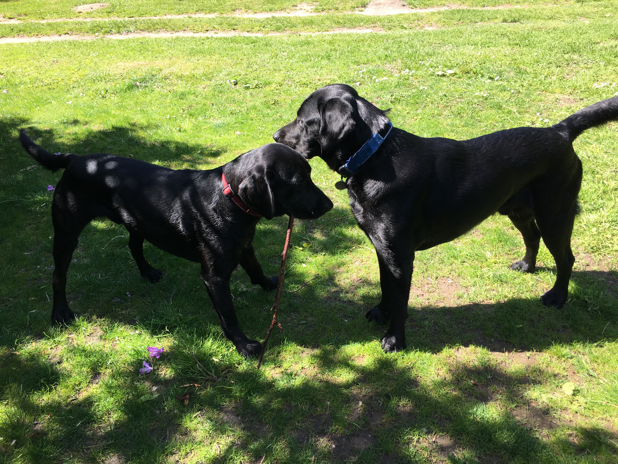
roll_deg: +1.2
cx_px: 309
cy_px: 232
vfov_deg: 48.2
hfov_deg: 61.7
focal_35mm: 29
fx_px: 518
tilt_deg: -27.2
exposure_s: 1/281
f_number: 2.2
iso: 25
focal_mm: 4.15
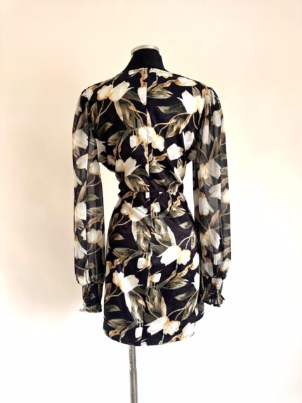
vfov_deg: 71.6
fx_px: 279
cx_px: 151
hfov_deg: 56.8
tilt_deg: -0.2
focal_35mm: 24
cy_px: 202
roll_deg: -0.7
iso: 100
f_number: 1.78
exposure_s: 1/121
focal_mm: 6.86
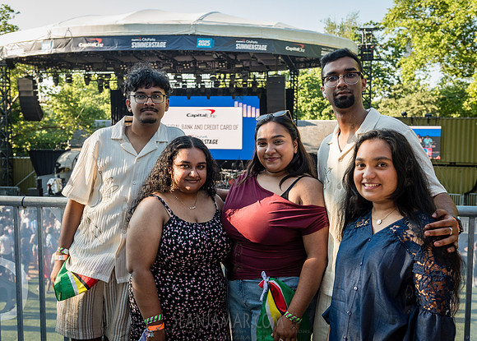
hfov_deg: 46.1
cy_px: 176
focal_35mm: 41
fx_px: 560
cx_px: 239
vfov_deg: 33.9
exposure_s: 1/400
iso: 400
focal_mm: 35
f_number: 4.5
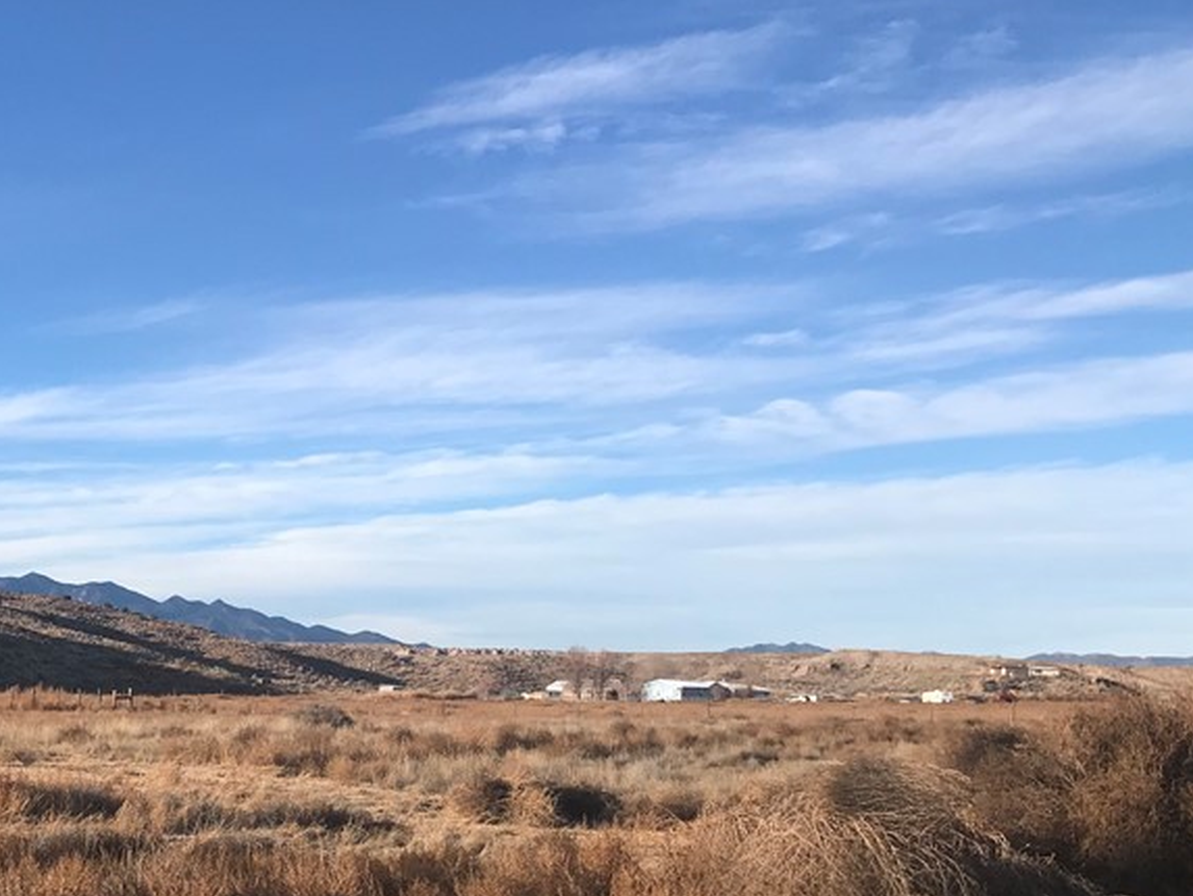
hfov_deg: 37.0
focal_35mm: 50
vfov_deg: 28.7
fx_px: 1724
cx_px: 254
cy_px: 677
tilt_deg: +2.4
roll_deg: -0.2
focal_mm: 3.99
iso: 20
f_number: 1.8
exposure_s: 1/1953
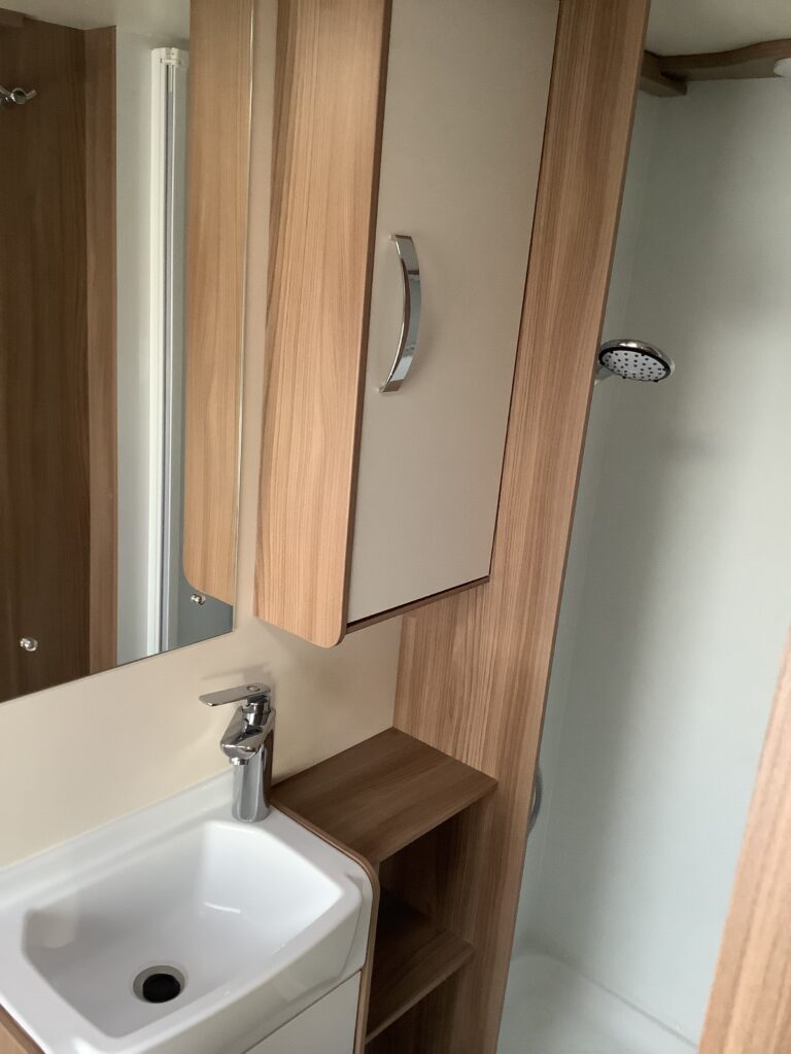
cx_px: 396
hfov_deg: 45.4
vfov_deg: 58.4
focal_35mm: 31
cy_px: 527
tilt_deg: -16.9
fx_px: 944
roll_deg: -5.5
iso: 250
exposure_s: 1/40
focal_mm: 3.3
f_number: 2.4
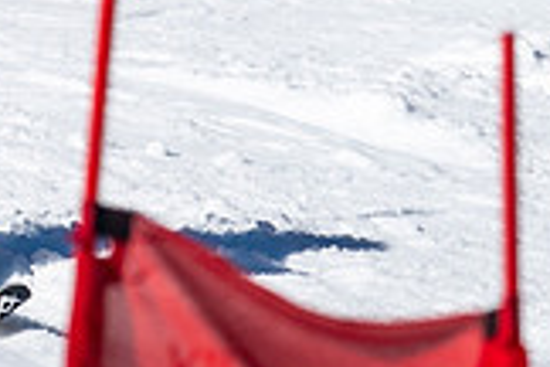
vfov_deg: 0.5
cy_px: 45
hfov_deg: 0.8
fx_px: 40544
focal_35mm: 2654
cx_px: -371
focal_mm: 560
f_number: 8
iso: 400
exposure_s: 1/2000
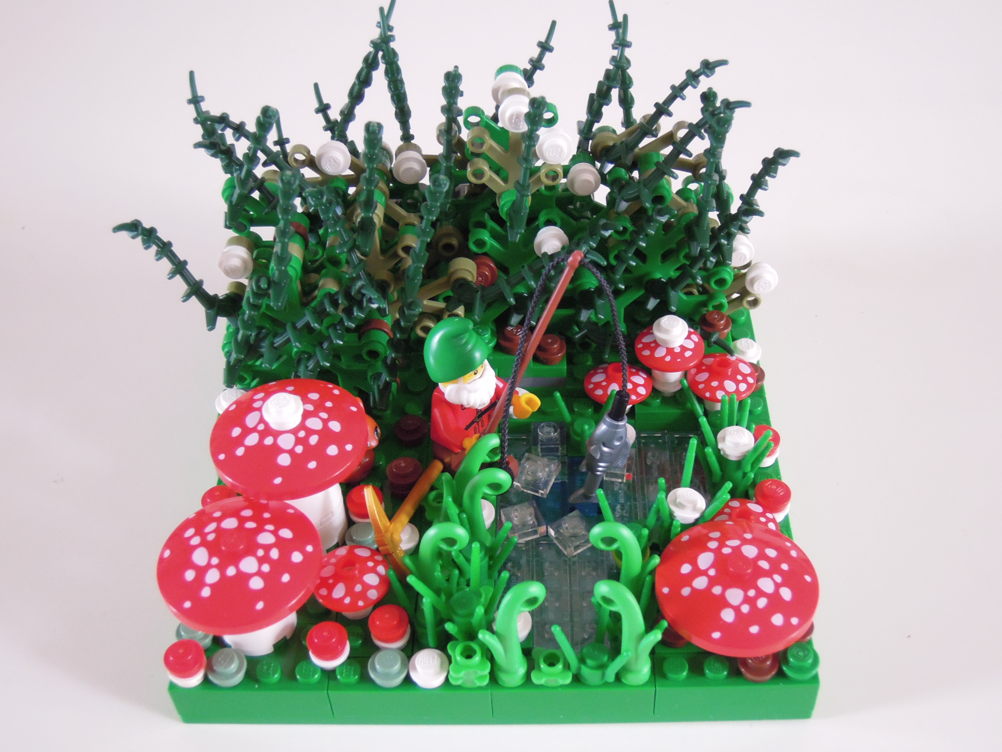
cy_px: 376
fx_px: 1303
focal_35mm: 45
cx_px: 501
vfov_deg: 32.2
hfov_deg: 42.1
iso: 800
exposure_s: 1/8
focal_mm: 8.1
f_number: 2.8
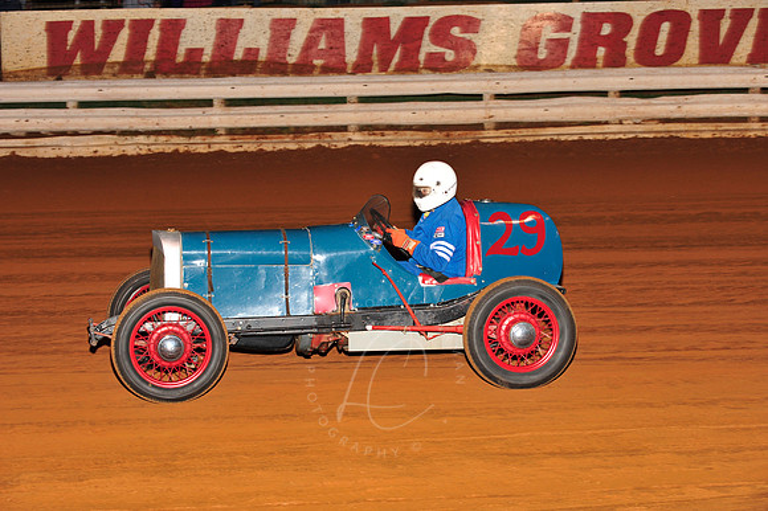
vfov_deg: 13.7
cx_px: 384
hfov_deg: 20.4
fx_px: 2132
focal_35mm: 100
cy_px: 256
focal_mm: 100
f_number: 6.3
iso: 800
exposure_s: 1/250
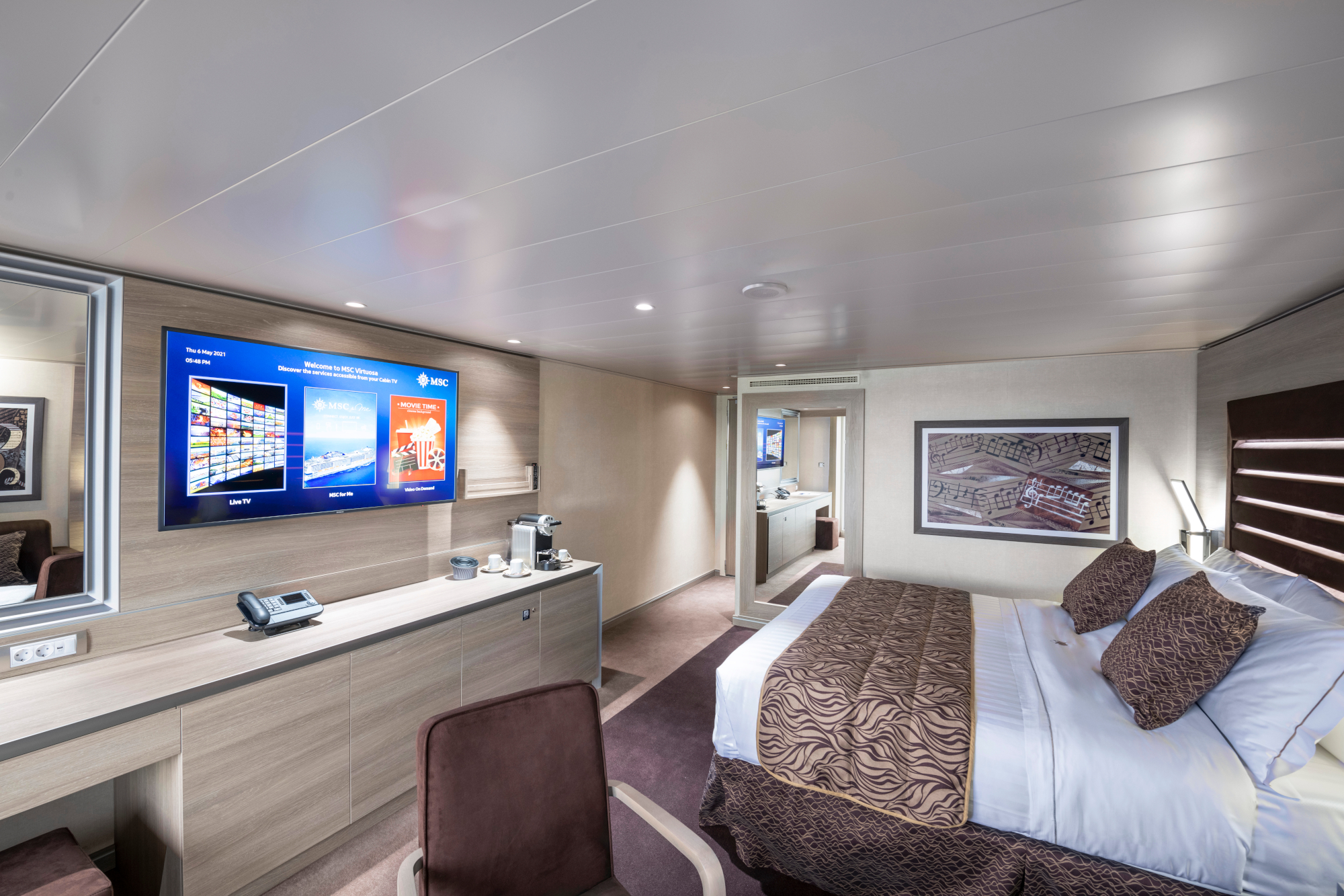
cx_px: 672
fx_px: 523
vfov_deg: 81.2
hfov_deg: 104.3
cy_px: 448
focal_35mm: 14
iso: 400
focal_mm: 14
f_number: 11
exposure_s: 1/4
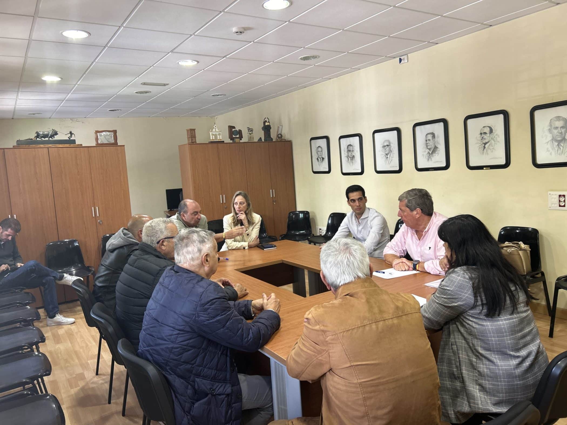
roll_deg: +3.9
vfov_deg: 53.1
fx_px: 426
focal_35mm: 26
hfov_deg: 67.3
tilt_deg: -5.0
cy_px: 212
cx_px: 284
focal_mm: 5.7
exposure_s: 1/50
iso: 80
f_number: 1.5
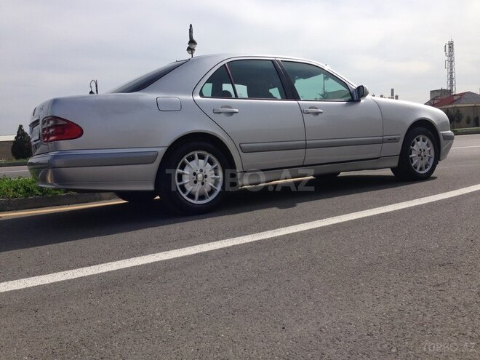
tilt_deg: -5.3
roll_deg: +3.6
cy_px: 180
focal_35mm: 33
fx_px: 458
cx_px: 240
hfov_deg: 55.4
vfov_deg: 42.9
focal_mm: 4.12
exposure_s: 1/2584
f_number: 2.4
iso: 50
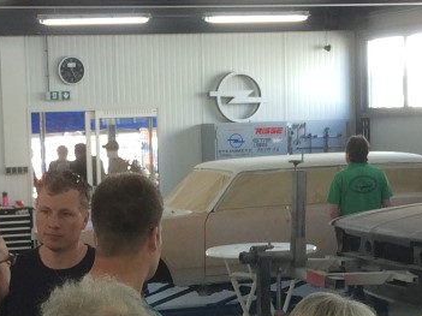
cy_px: 340
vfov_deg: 12.3
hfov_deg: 16.5
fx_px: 1450
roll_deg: +2.6
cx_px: 157
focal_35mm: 119
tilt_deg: -8.1
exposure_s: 1/50
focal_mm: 4.15
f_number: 2.2
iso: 40
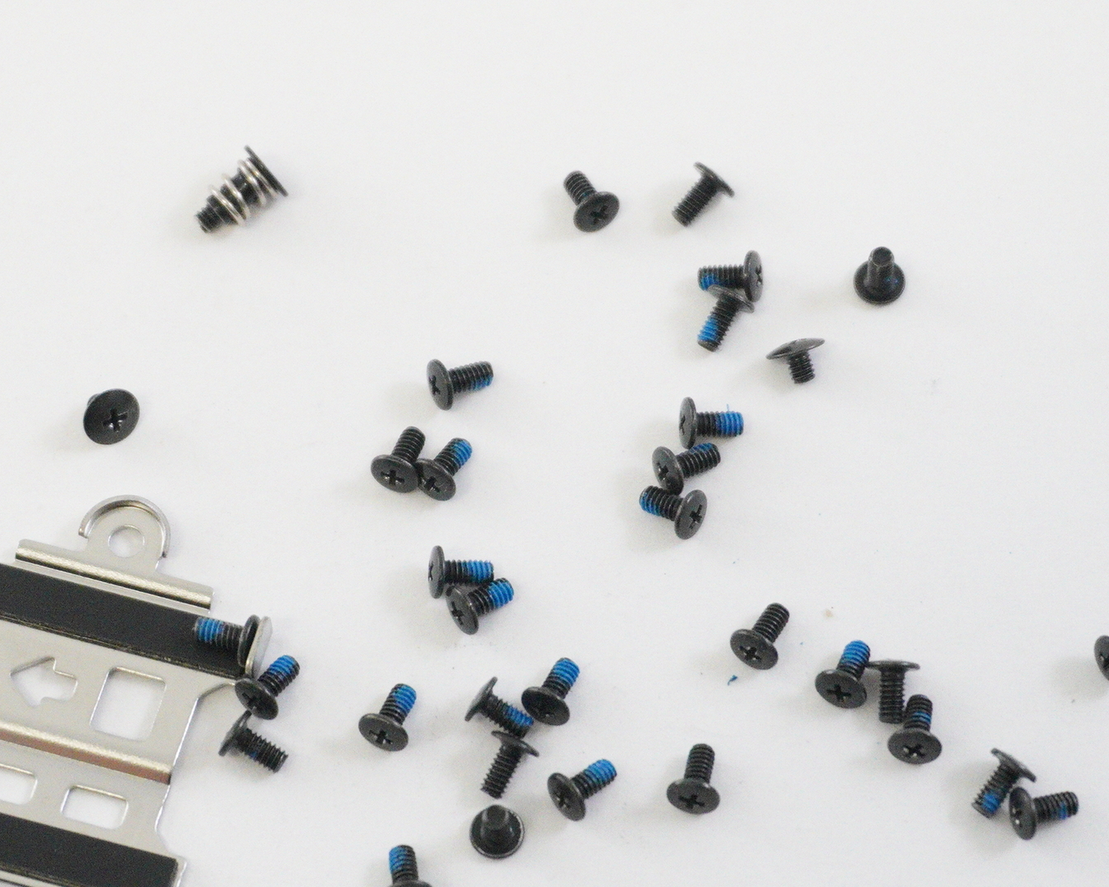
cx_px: 547
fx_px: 3414
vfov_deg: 14.8
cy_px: 595
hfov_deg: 18.5
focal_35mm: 104
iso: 6400
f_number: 5.6
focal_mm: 40
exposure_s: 1/320
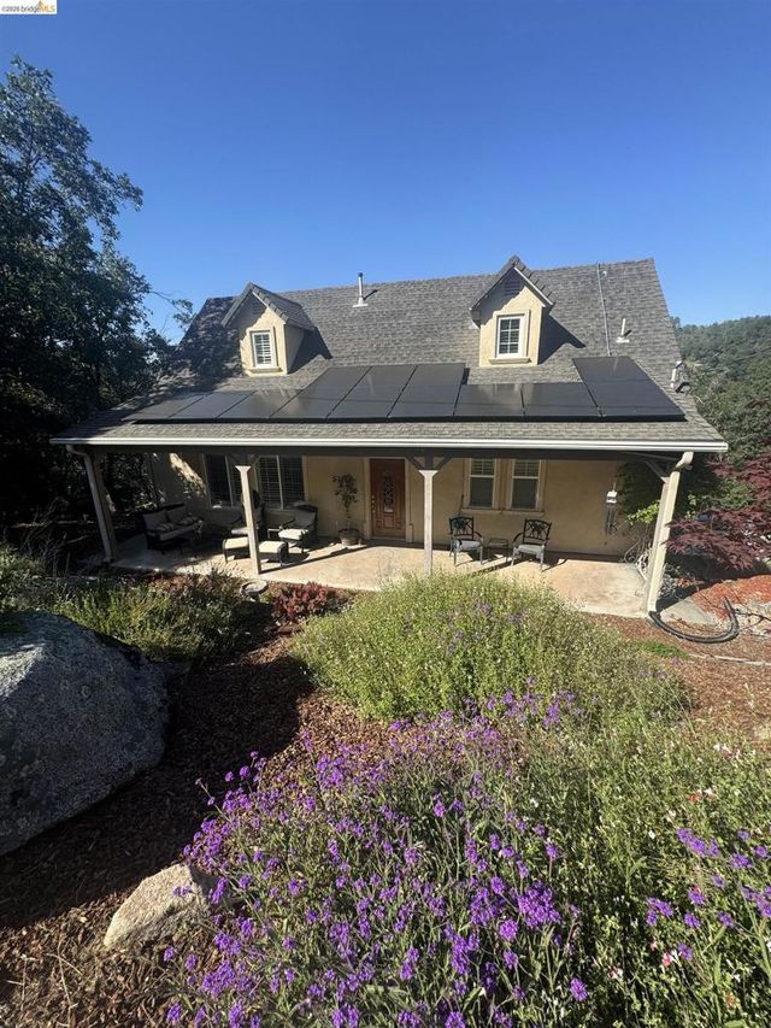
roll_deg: +1.9
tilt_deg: -15.4
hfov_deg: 85.7
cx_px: 386
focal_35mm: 14
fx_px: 416
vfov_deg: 102.1
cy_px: 514
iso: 50
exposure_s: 1/1143
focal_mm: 2.22
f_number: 2.2
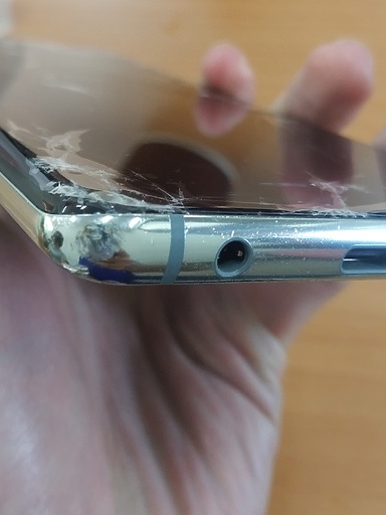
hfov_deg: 24.3
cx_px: 128
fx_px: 892
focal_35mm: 60
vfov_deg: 32.1
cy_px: 201
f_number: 2
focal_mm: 4.5
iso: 213
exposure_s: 1/30
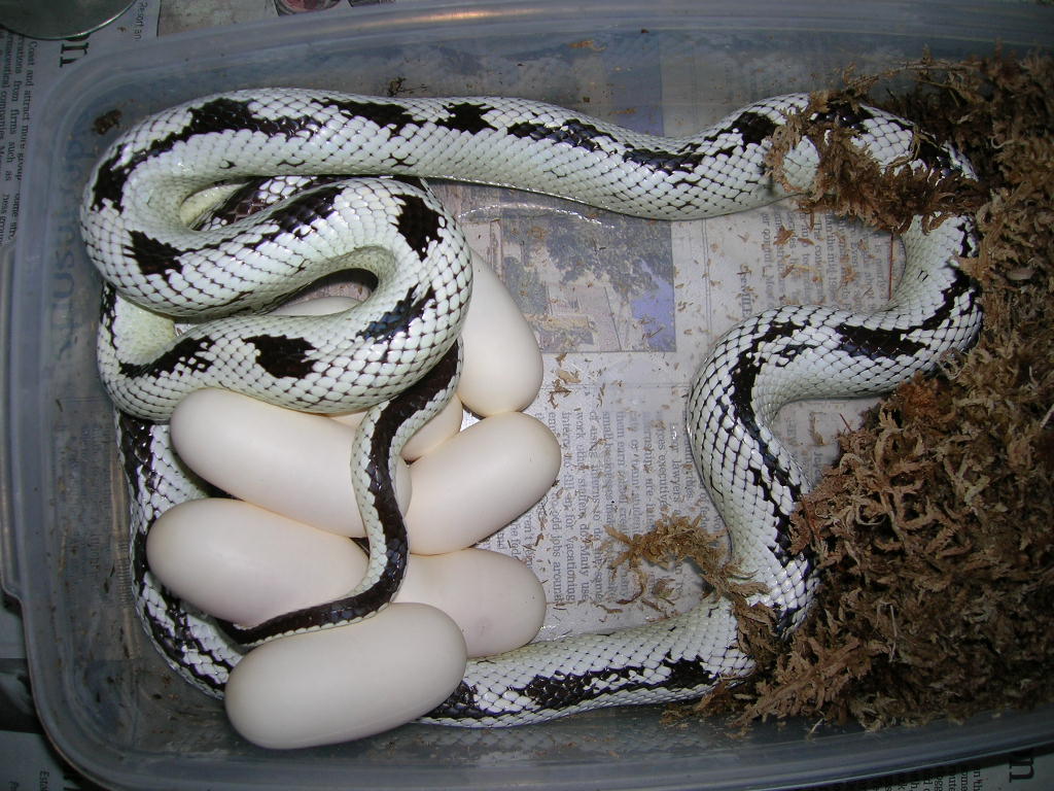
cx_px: 527
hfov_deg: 54.0
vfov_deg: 41.8
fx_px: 1035
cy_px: 396
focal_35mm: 34
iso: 50
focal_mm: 5.7
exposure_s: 1/60.1
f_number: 2.9
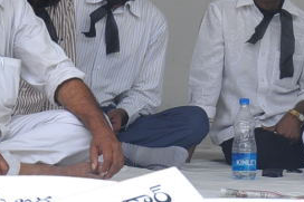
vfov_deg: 4.9
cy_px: -23
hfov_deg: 7.2
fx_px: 2380
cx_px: 371
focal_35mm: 282
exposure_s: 1/160
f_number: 8
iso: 250
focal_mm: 50
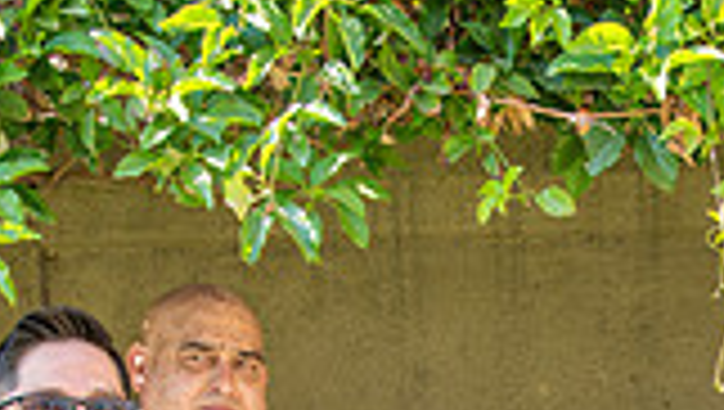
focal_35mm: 117
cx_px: 643
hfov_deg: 18.0
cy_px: 831
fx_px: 2249
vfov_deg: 9.7
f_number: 5
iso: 100
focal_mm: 31
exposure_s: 1/125
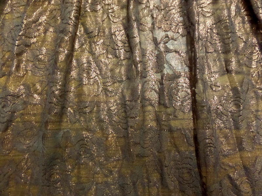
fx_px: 181
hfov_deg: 71.7
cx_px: 131
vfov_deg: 56.7
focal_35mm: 24
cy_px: 98
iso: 800
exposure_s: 1/20
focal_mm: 4
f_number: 3.2
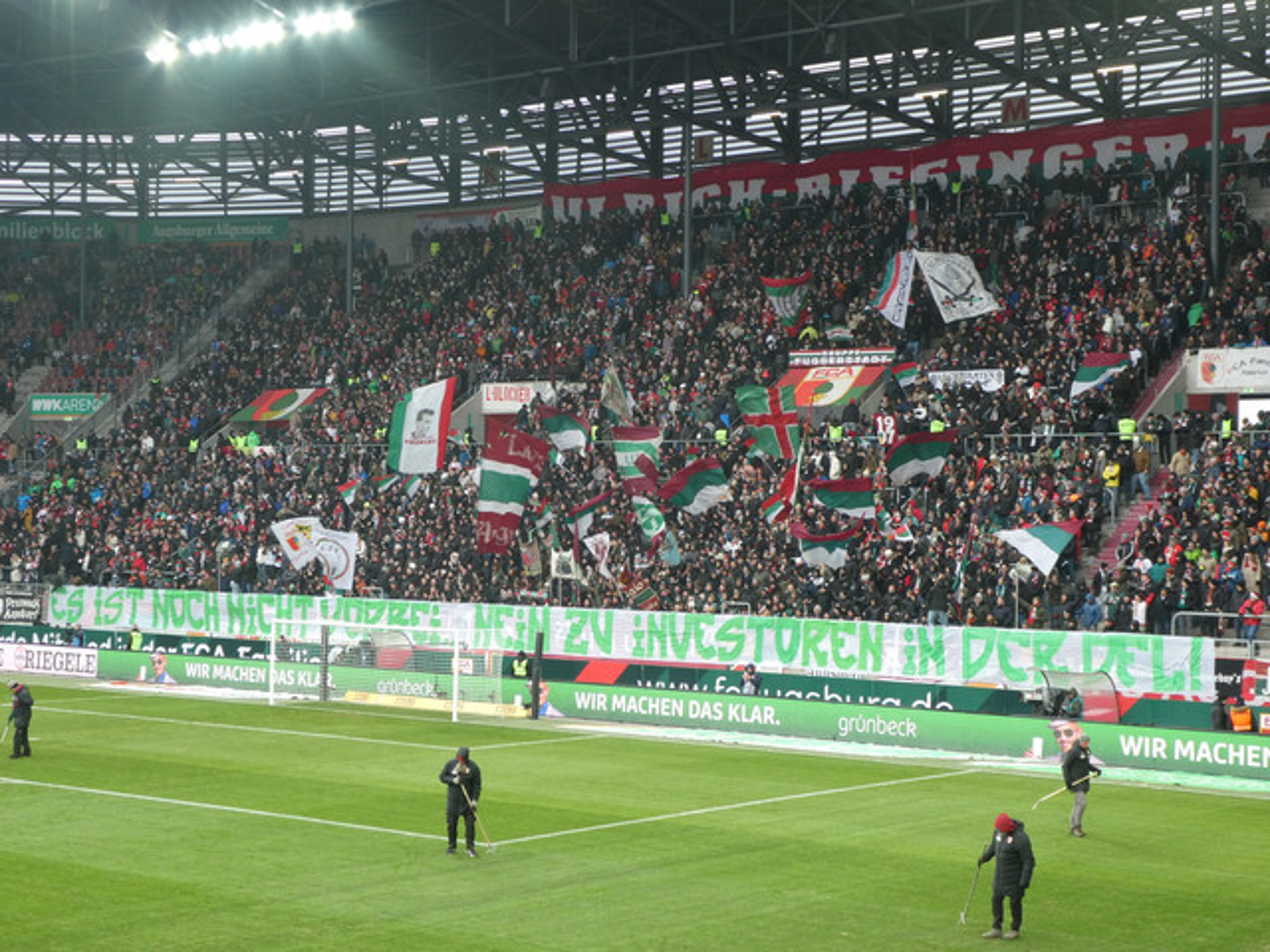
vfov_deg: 25.7
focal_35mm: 57
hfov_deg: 33.8
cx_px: 635
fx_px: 2091
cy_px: 476
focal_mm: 10.3
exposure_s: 1/80
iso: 250
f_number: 4.2
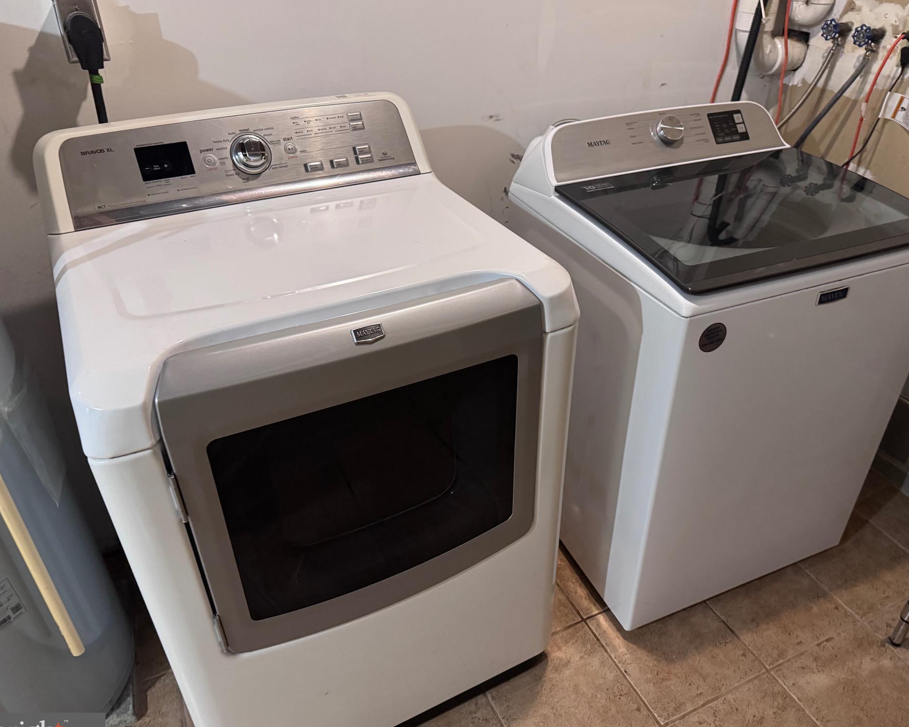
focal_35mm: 26
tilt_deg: -33.9
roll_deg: +0.1
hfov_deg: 66.0
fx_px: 699
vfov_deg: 54.9
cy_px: 375
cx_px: 487
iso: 640
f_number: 1.78
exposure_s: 1/40
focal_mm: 6.76
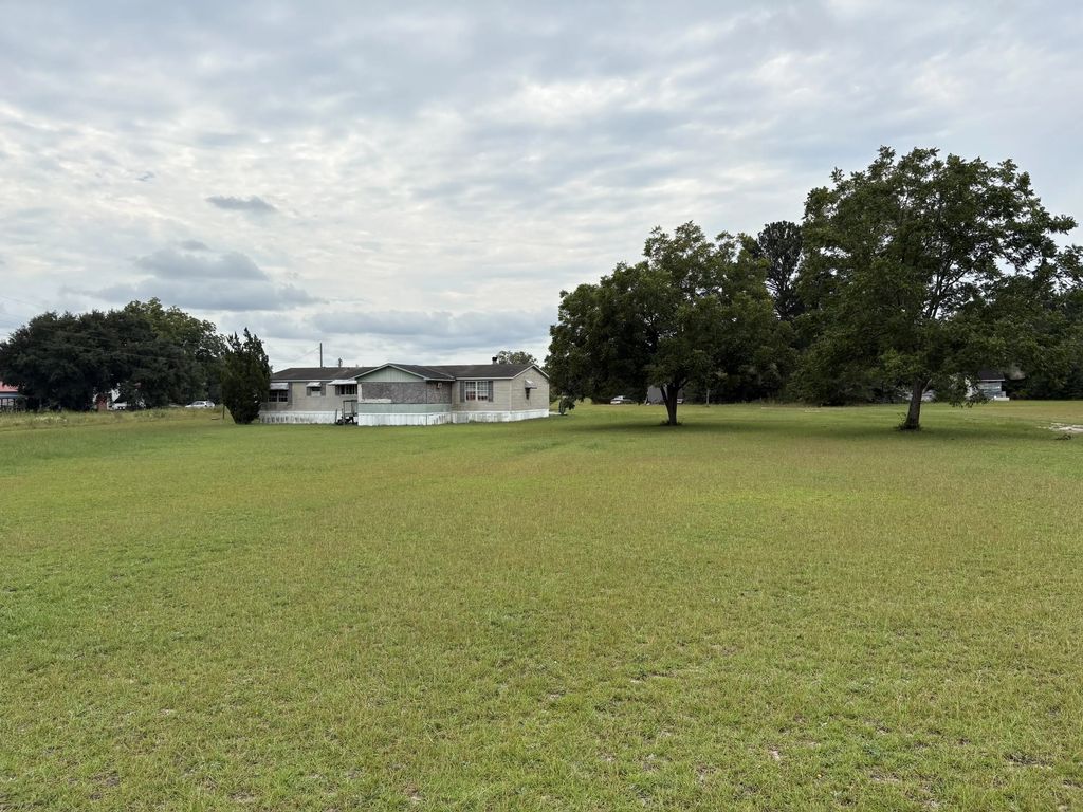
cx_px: 542
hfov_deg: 67.3
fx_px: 813
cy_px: 406
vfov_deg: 53.1
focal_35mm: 26
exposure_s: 1/4329
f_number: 1.6
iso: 50
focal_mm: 5.96
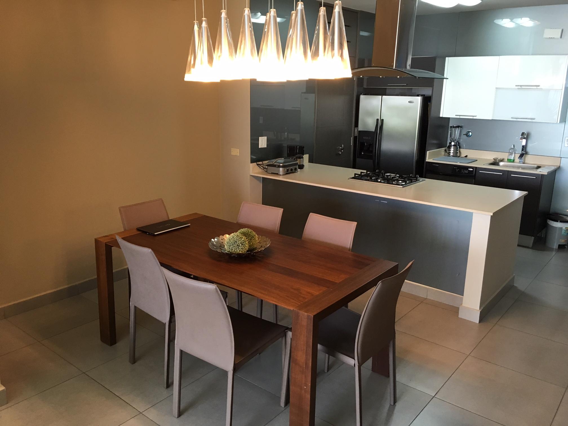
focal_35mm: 29
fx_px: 476
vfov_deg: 48.2
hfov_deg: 61.7
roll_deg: -0.1
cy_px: 213
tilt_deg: -15.8
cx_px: 284
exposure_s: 1/30
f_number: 2.2
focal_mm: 4.15
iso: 80
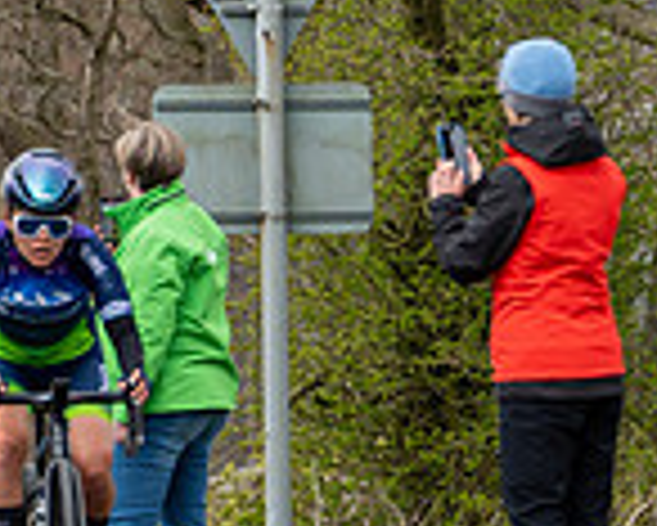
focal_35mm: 602
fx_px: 11714
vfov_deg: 2.6
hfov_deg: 3.2
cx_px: -429
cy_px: 285
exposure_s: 1/640
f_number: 4
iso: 200
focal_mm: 147
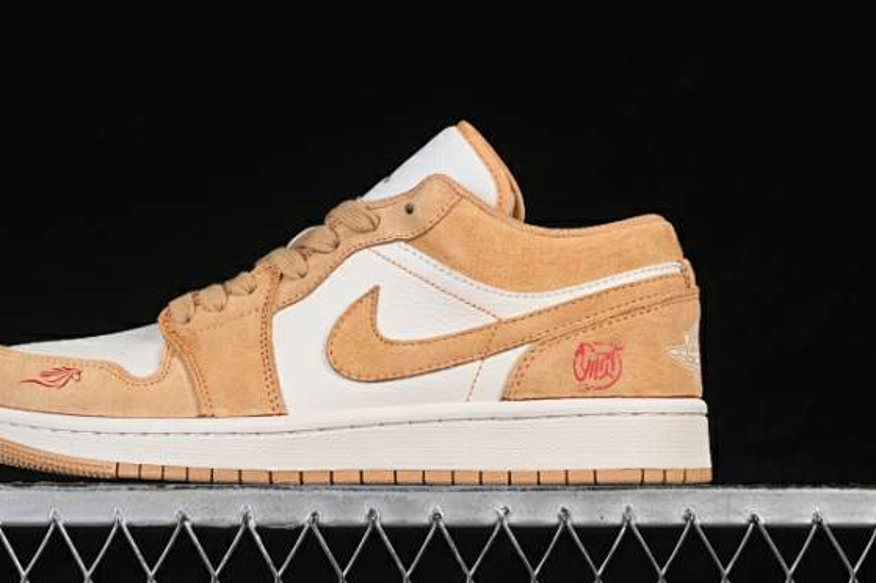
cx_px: 329
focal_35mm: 98
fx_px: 2383
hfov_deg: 20.8
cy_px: 246
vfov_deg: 13.9
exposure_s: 1/80
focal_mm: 50
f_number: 8
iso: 160
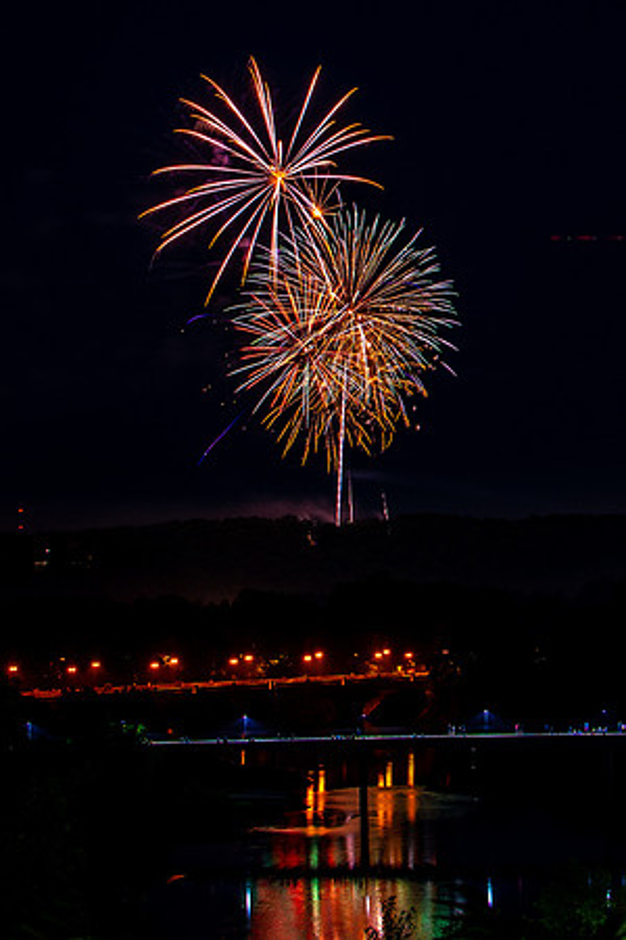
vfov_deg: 20.0
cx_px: 538
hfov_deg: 13.3
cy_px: 332
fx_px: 2657
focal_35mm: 102
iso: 125
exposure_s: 10
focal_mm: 35
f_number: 6.3
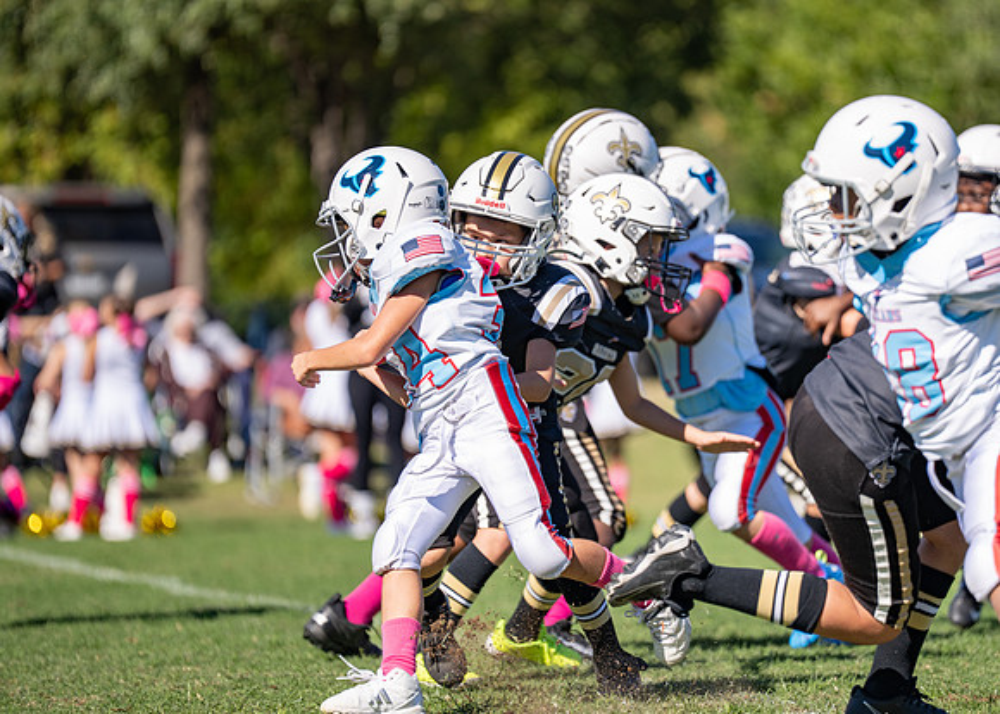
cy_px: 335
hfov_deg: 8.7
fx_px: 6590
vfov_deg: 6.2
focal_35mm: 232
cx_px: 572
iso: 100
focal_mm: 200
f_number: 2.8
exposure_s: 1/2000
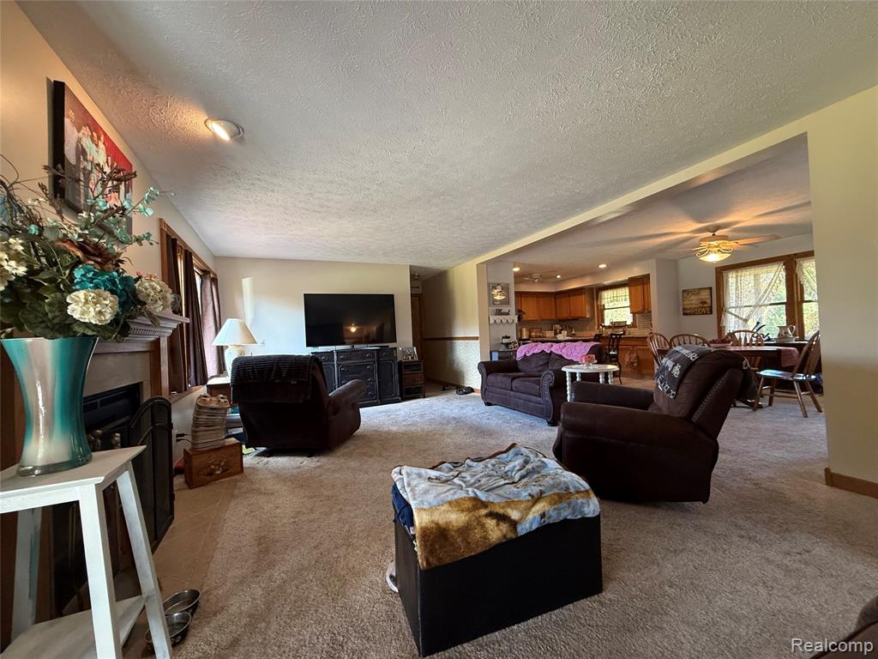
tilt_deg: +1.0
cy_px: 330
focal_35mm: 14
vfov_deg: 85.7
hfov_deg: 102.1
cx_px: 439
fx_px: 355
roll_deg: +3.0
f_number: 2.2
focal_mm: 2.22
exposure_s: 1/60
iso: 320
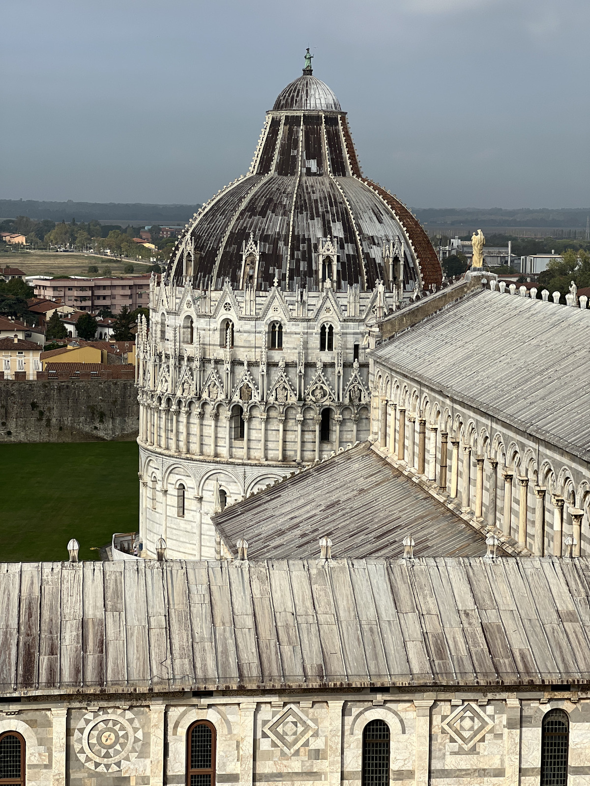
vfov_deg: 25.3
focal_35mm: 77
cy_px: 393
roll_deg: -0.9
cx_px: 295
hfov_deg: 19.1
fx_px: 1750
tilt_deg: -5.8
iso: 32
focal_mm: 9
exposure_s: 1/1054
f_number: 2.8
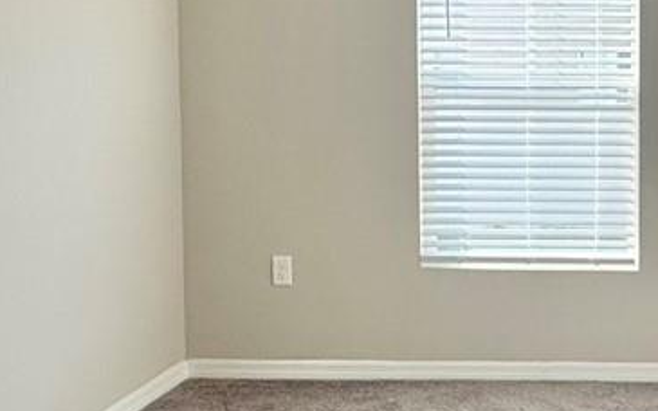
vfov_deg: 20.0
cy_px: 146
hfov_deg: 29.8
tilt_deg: -4.0
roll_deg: +0.0
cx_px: 631
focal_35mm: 65
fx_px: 1165
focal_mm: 2.22
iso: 40
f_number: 2.2
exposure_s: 1/241
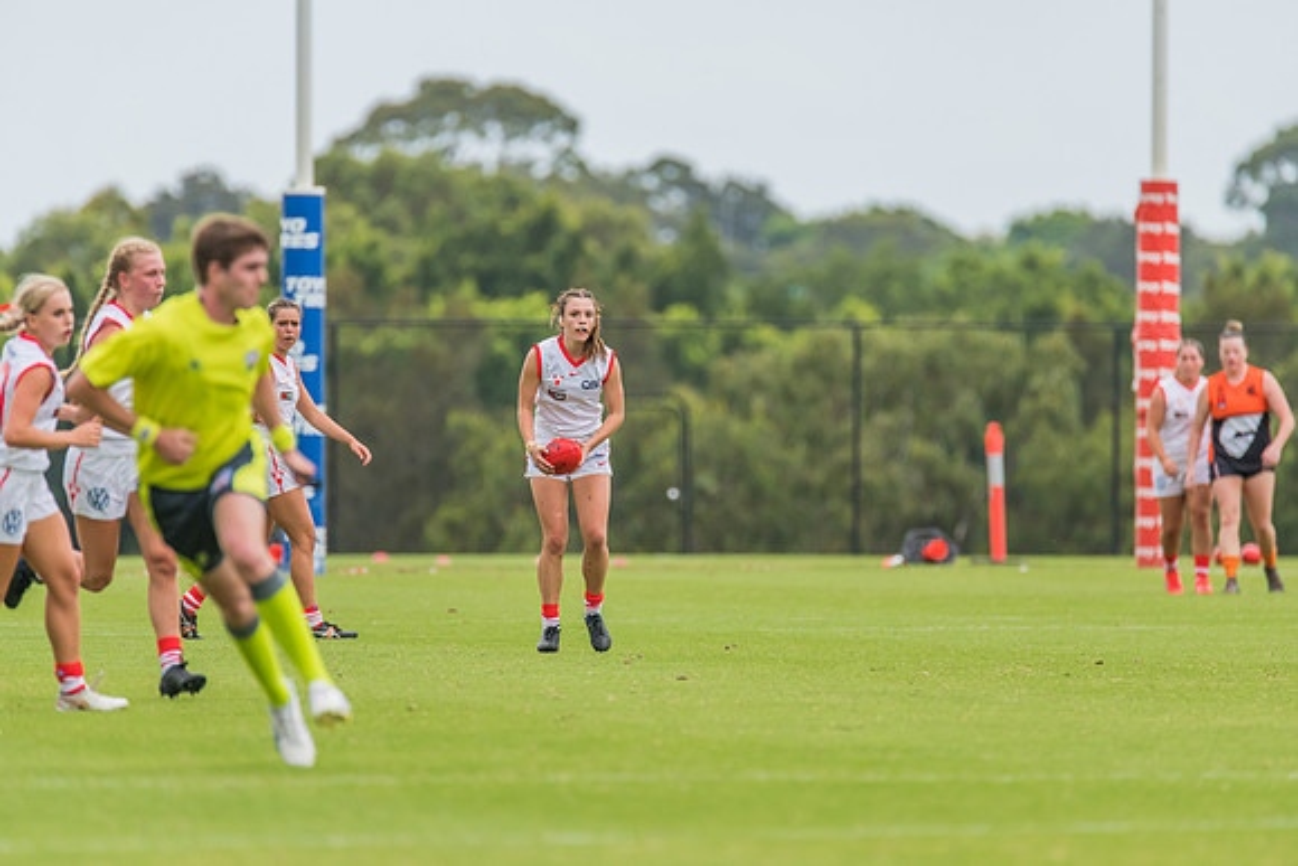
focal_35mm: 613
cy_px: 433
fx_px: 22119
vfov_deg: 2.2
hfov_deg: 3.4
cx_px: 649
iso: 1000
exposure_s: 1/1600
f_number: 8
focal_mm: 600
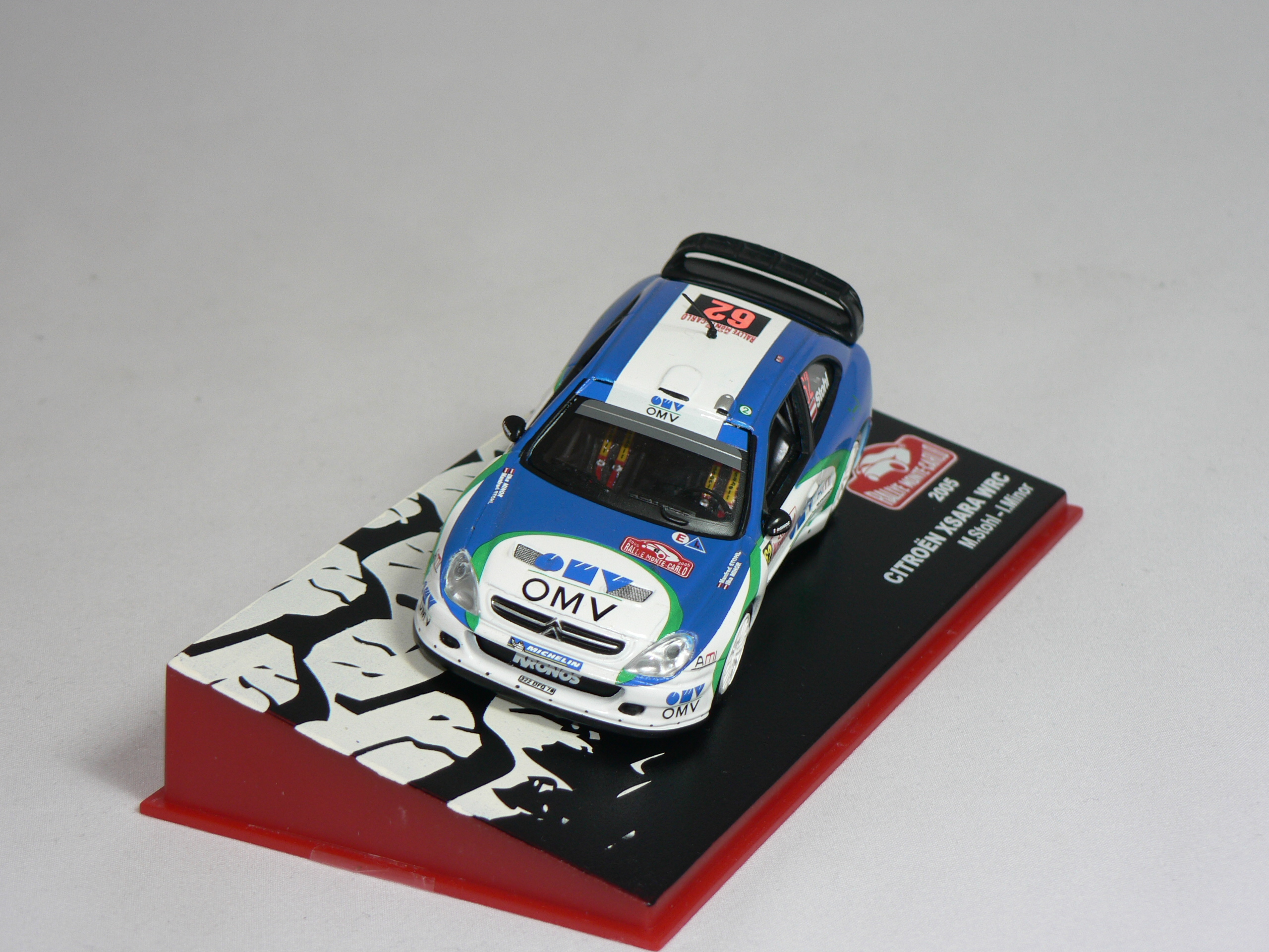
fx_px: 3263
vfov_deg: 16.6
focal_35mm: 89
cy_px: 476
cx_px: 634
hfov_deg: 22.0
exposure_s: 1/60
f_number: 3.2
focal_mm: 14.9
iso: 80
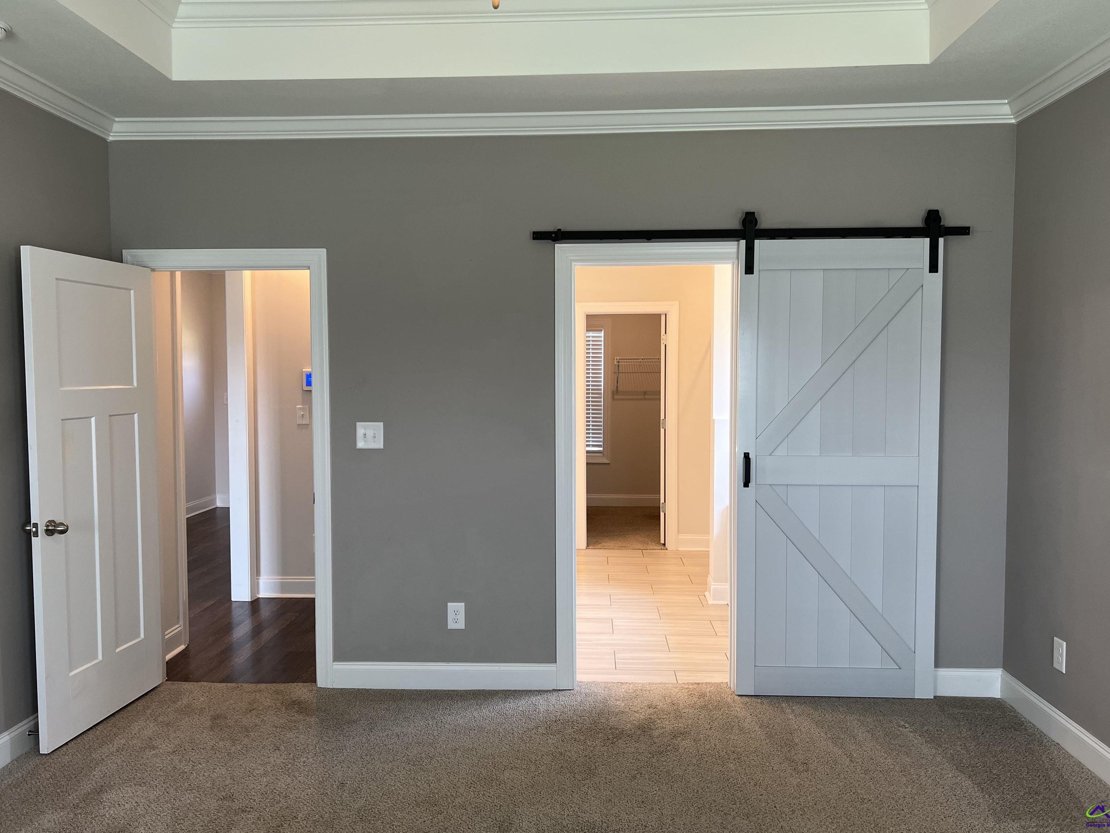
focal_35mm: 27
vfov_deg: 51.4
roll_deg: -0.2
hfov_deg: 65.3
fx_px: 866
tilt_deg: -3.2
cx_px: 546
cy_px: 404
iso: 100
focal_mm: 5.7
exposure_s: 1/120
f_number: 1.5
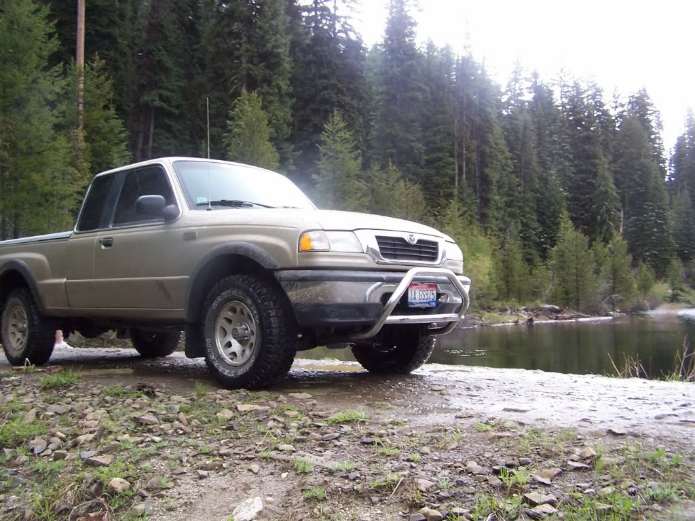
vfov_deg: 37.7
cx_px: 348
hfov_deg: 49.0
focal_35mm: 38
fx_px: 763
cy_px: 260
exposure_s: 1/30
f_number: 2.8
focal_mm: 6.3
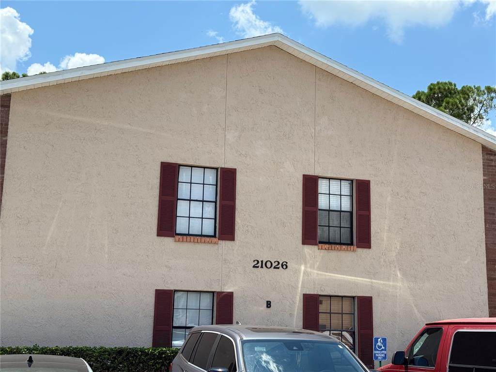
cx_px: 248
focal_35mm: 48
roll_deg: -1.3
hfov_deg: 39.7
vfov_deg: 30.3
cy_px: 186
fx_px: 688
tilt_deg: +10.7
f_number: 1.78
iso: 100
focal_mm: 6.76
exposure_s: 1/2865
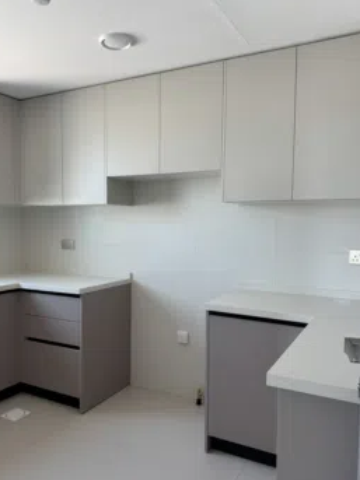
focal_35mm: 28
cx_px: 168
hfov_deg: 49.7
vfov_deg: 63.5
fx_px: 389
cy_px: 246
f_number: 1.78
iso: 160
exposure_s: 1/100
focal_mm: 6.76
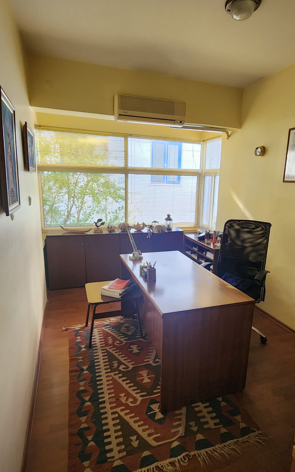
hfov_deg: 62.1
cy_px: 239
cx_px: 164
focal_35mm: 19
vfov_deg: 88.0
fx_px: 244
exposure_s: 1/50
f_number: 2.2
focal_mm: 2.2
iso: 250
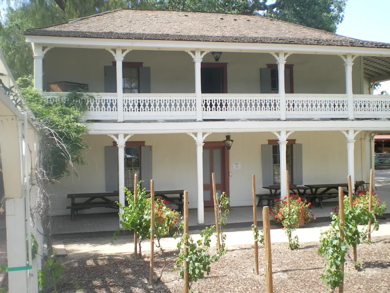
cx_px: 198
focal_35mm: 46
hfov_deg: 41.2
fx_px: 518
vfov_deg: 31.5
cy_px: 140
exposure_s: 1/100
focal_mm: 7.4
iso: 50
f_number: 4.9
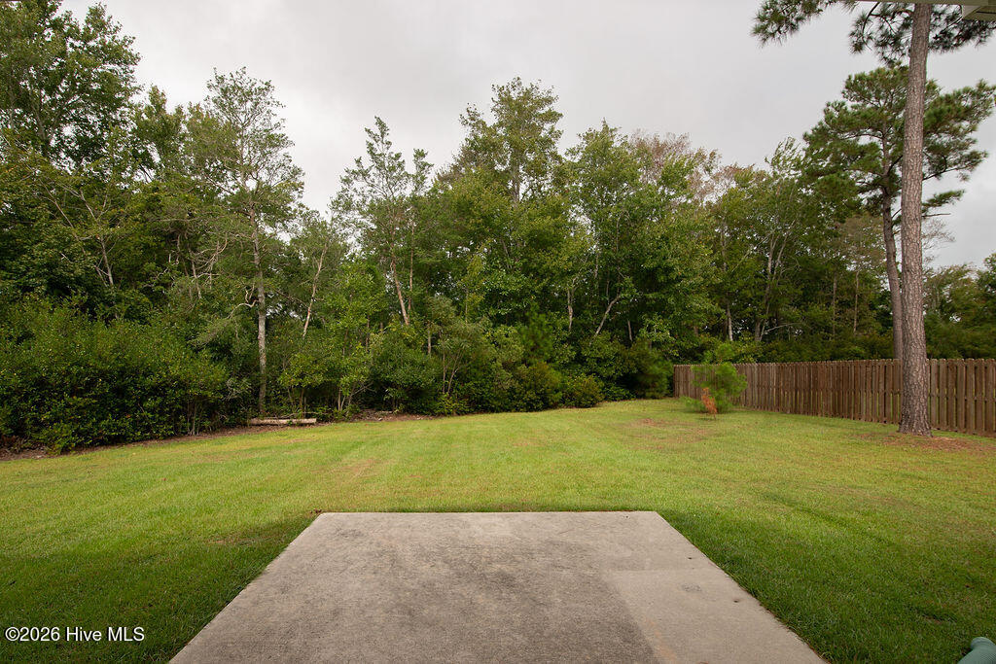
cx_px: 487
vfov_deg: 64.7
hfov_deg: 87.1
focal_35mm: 19
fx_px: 524
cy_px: 343
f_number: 7.1
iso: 320
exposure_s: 1/640
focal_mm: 18
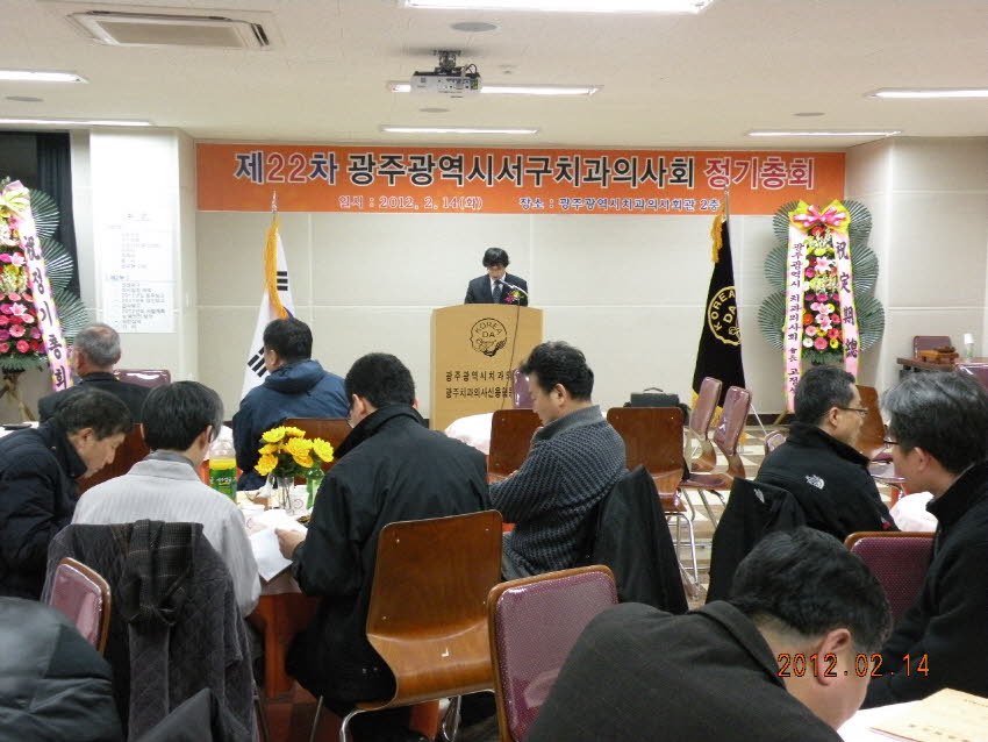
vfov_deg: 34.4
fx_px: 1199
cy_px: 371
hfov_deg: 44.8
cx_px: 494
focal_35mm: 42
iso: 400
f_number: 3.2
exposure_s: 1/34.6
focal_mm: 7.4
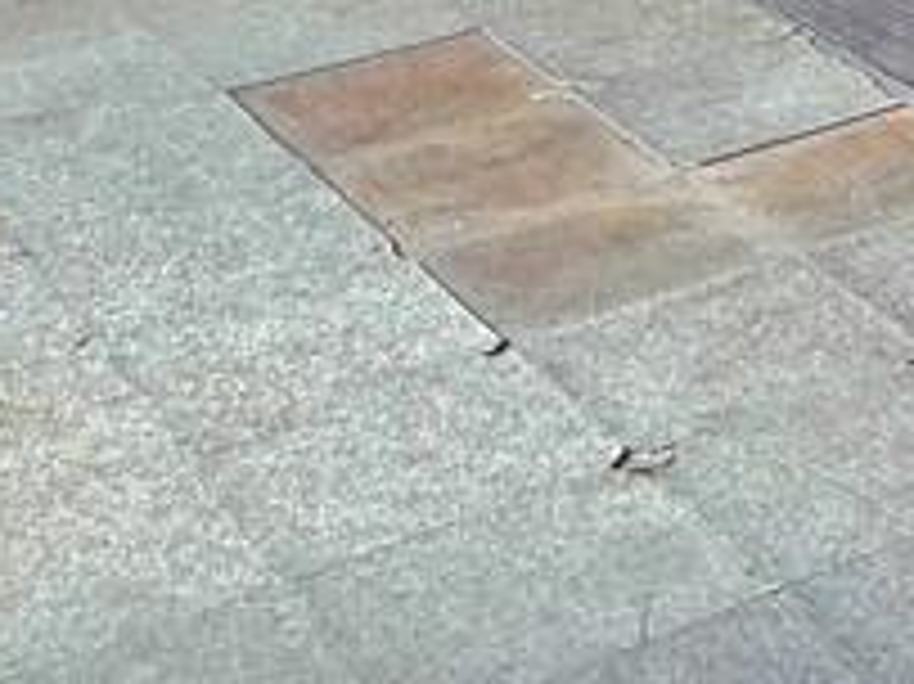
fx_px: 3061
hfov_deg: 14.5
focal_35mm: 116
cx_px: 1751
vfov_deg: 11.2
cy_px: -828
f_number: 1.8
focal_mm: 5.4
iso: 400
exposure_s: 1/120
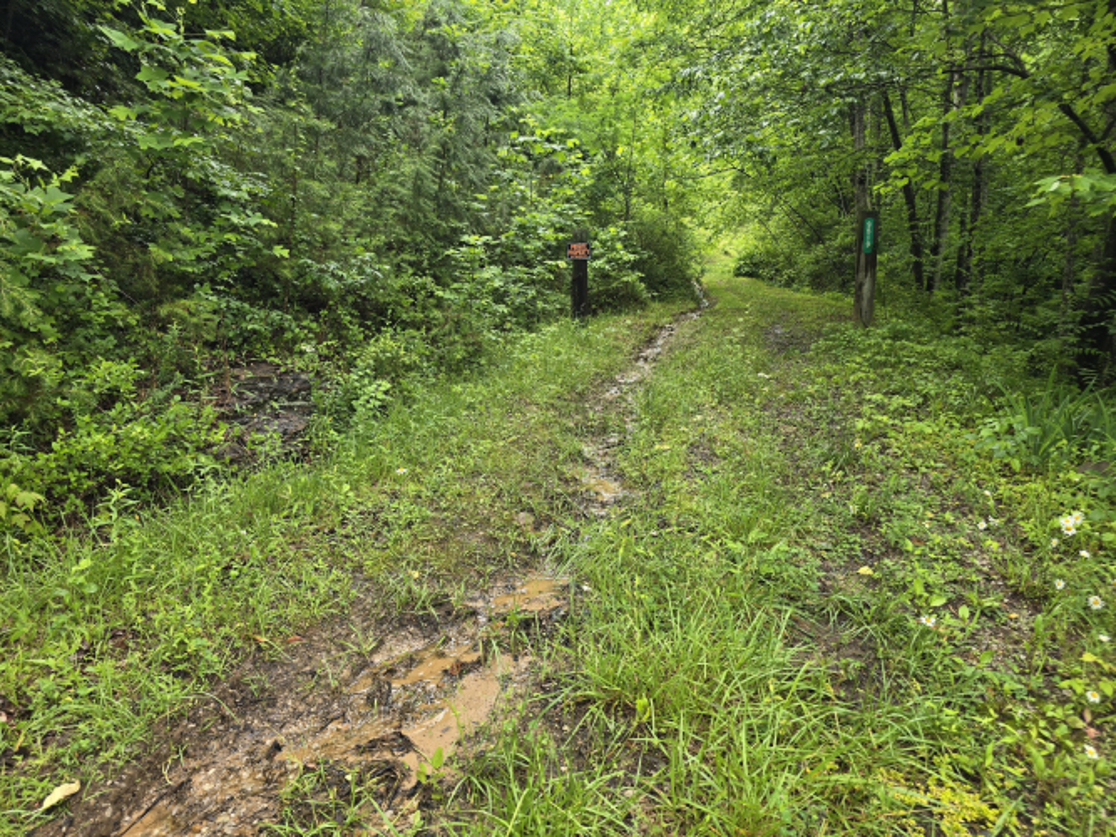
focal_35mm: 23
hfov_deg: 73.9
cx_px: 558
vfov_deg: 58.9
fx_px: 741
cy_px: 418
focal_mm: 6.3
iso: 32
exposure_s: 1/180
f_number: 1.7
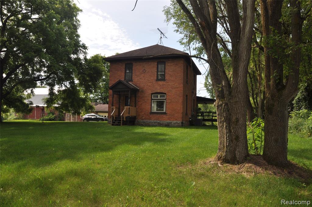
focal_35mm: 27
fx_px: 234
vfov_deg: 47.8
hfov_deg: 67.4
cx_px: 156
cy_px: 104
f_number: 10
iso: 200
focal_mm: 18
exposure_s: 1/200
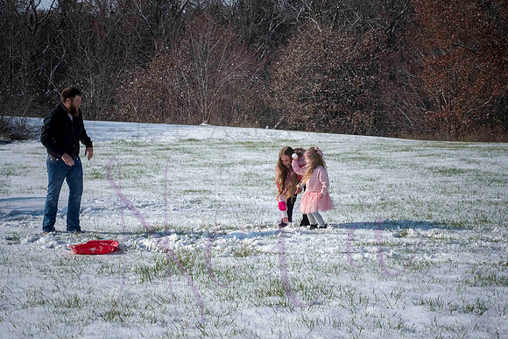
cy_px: 170
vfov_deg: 17.1
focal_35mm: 80
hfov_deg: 25.4
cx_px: 254
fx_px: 1129
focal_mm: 80
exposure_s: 1/1000
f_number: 14
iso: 640
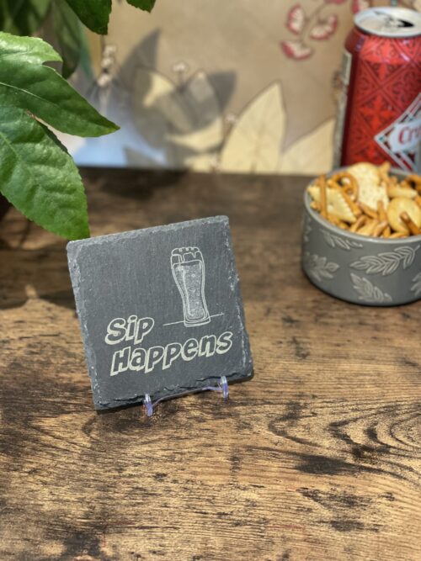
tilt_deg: -36.6
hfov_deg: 28.0
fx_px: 844
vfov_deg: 36.8
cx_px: 210
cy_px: 280
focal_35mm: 52
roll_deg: +0.2
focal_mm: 6
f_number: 2
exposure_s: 1/33
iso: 400
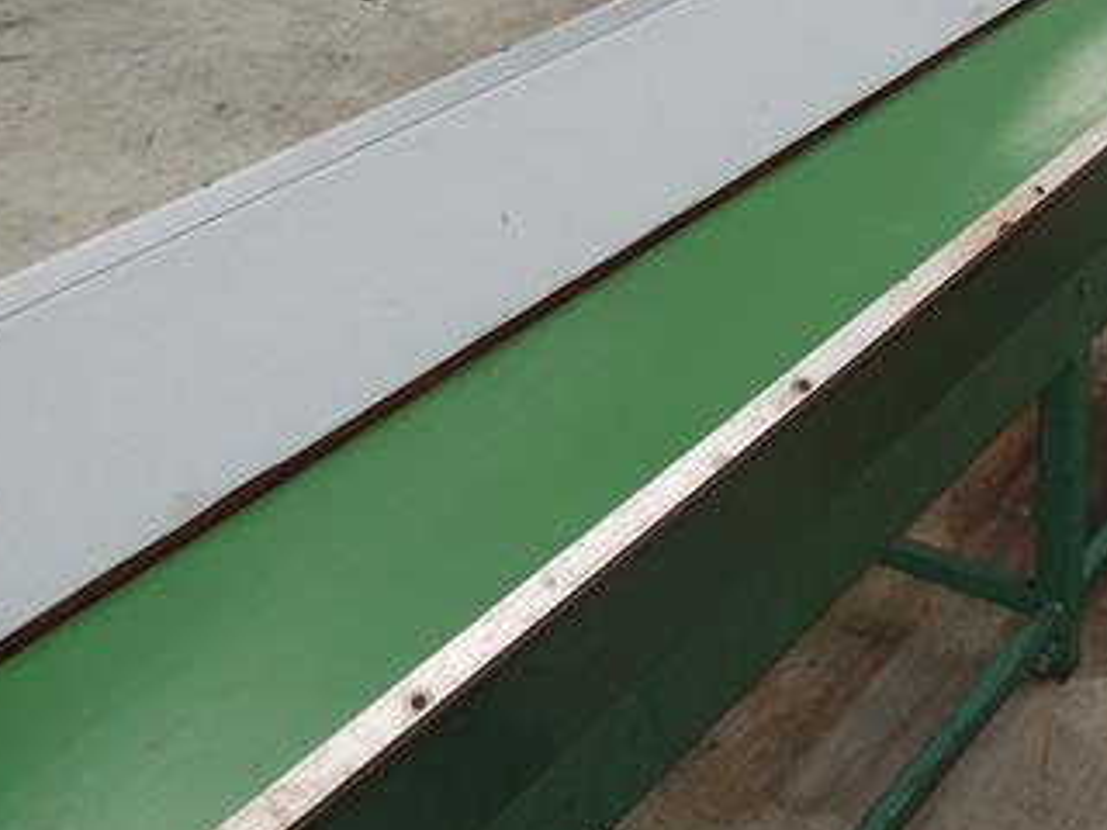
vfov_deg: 25.6
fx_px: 1791
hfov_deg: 32.6
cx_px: 996
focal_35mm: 56
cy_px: 156
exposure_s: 1/200
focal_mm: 14
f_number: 5
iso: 100
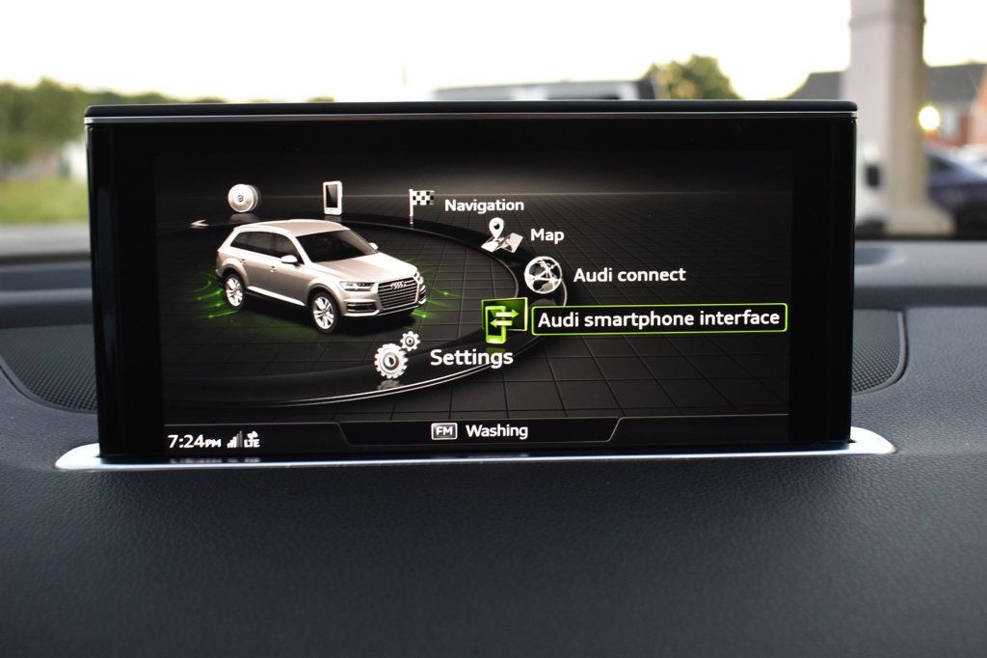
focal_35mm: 44
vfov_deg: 30.8
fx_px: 1192
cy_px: 329
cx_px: 494
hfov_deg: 45.0
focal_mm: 29
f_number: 6.3
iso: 1600
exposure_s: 1/15
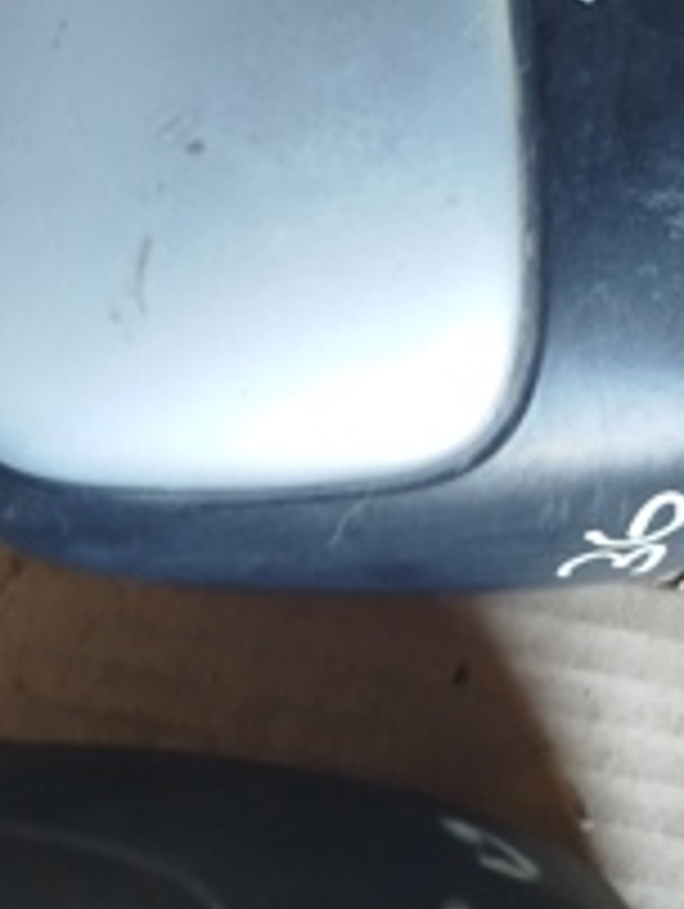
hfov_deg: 25.6
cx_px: 446
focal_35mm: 57
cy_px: -144
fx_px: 1499
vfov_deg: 29.6
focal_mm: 5.31
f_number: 1.7
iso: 320
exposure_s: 1/33
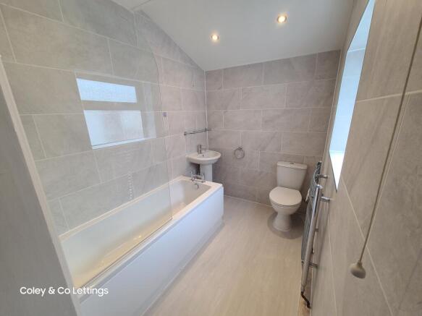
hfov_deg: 106.2
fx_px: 158
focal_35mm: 13
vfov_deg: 89.9
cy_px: 158
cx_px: 211
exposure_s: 1/100
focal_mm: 2.2
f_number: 2.2
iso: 100
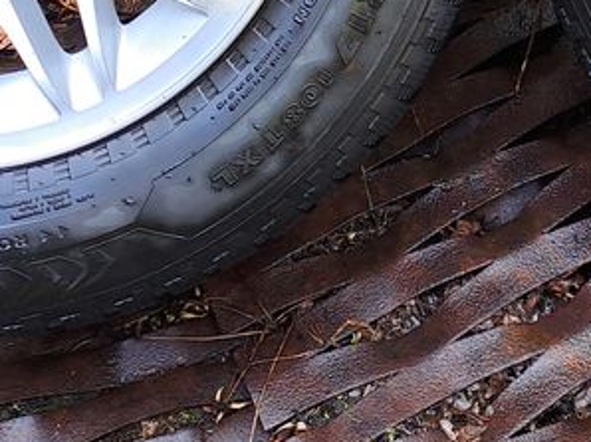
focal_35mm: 84
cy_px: -188
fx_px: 1433
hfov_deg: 22.9
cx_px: 500
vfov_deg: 16.3
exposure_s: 1/50
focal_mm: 4.65
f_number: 1.8
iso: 32
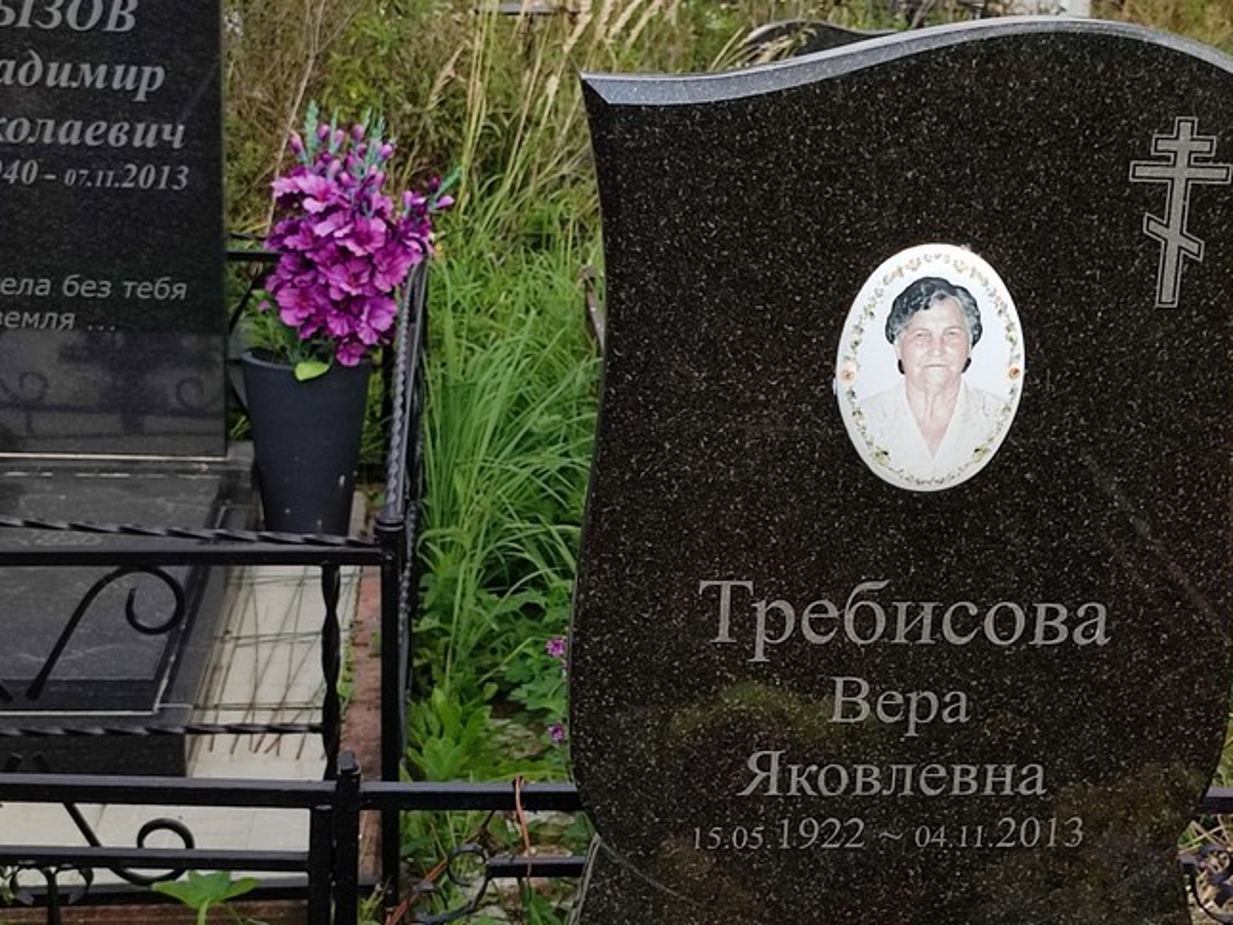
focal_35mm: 31
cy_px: 520
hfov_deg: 57.7
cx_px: 759
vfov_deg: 45.4
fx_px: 1104
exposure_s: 1/382
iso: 50
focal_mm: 6.04
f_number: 1.9
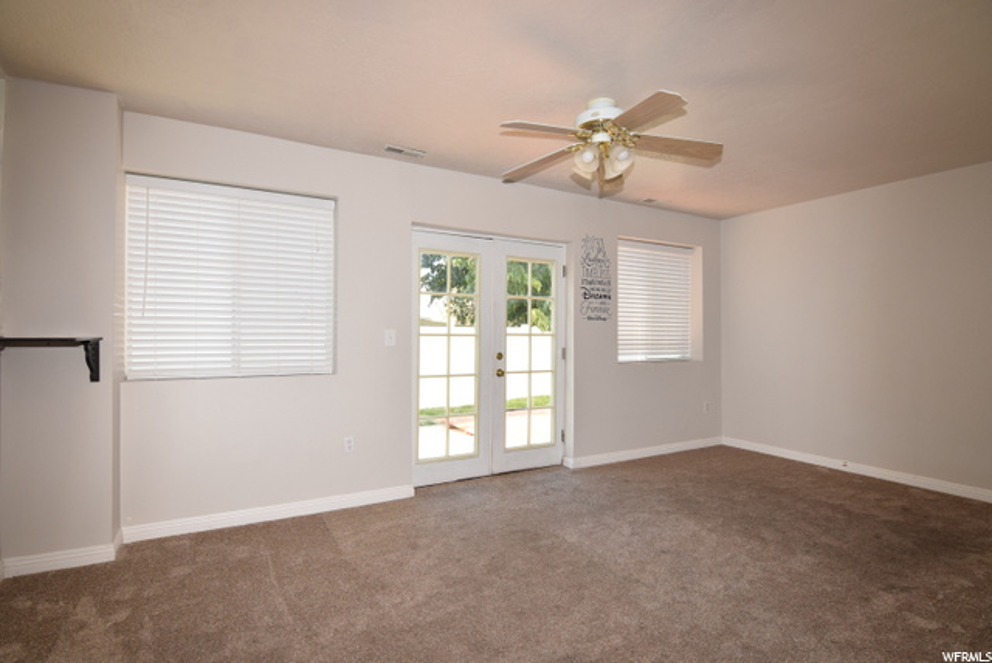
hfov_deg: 94.9
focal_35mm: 16
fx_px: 455
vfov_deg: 72.2
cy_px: 332
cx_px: 496
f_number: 5.6
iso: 720
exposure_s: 1/125
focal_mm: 11
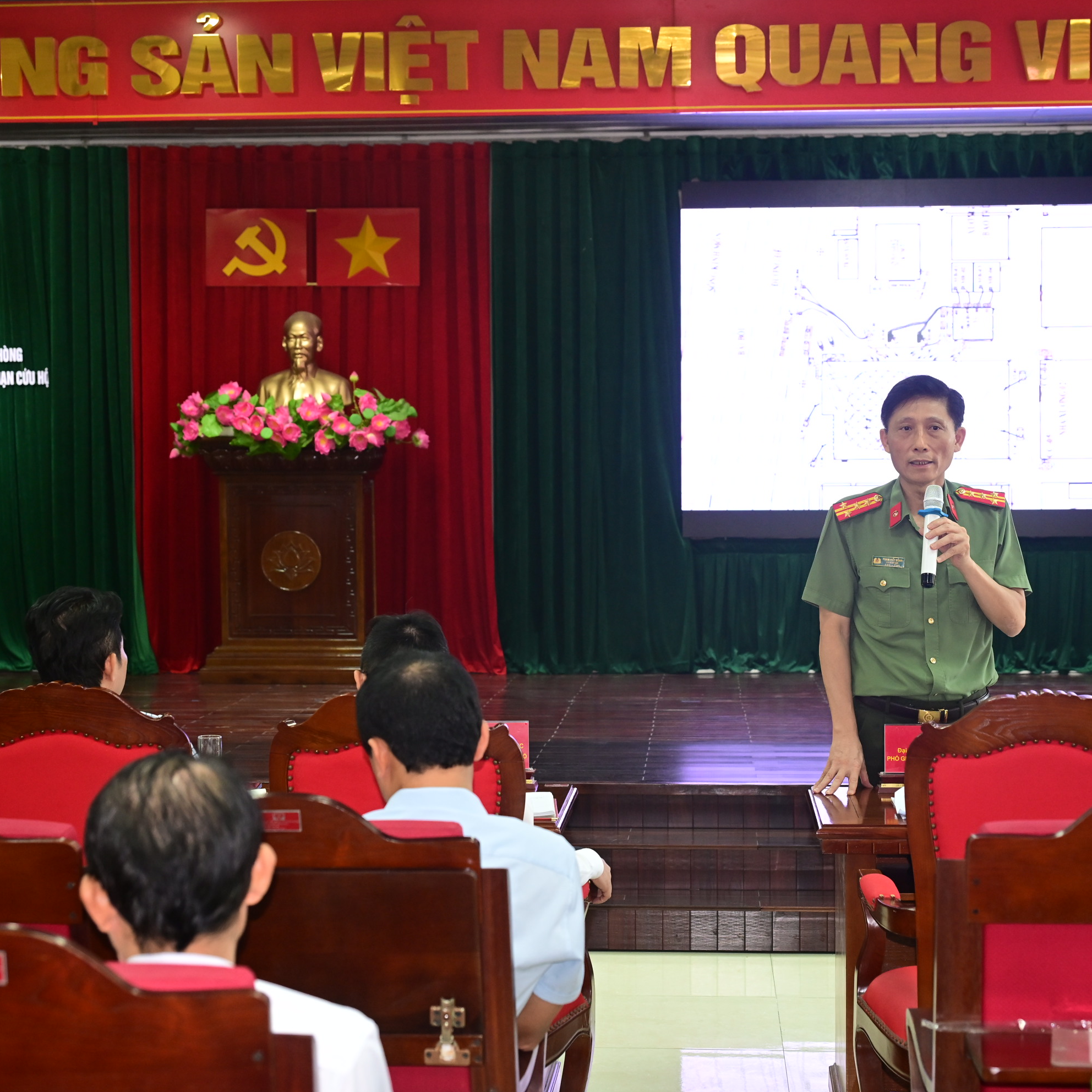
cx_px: 583
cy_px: 543
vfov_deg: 30.0
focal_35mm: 57
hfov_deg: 30.0
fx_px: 2034
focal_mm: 44
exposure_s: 1/125
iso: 1600
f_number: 4
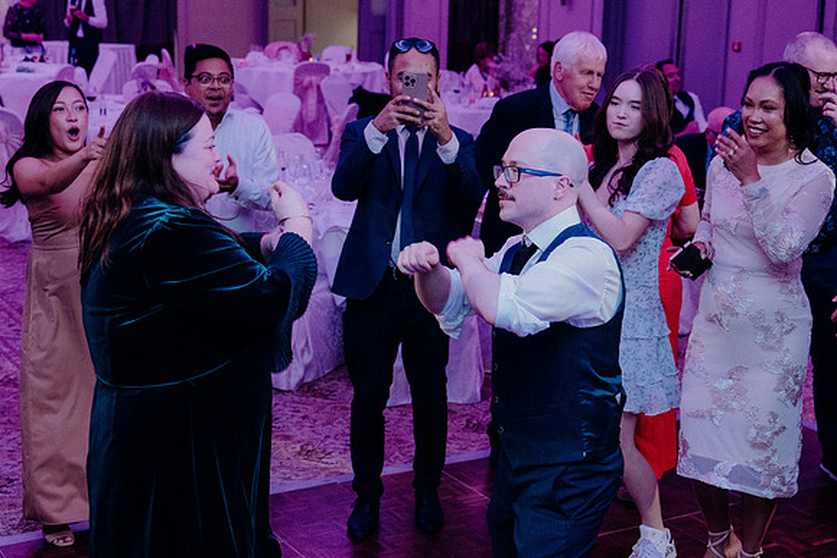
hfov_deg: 33.4
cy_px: 279
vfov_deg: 22.6
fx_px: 1395
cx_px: 418
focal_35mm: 60
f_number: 3.5
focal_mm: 40
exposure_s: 1/160
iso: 3200
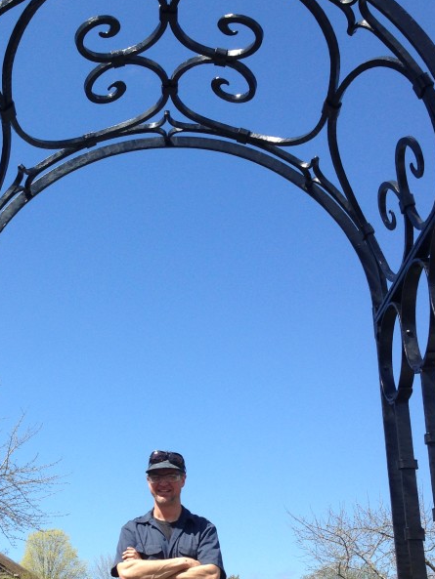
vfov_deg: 33.3
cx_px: 143
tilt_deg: +15.7
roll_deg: -0.6
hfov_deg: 25.5
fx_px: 955
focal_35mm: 57
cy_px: 415
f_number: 2.4
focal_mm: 4.12
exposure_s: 1/1323
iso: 50
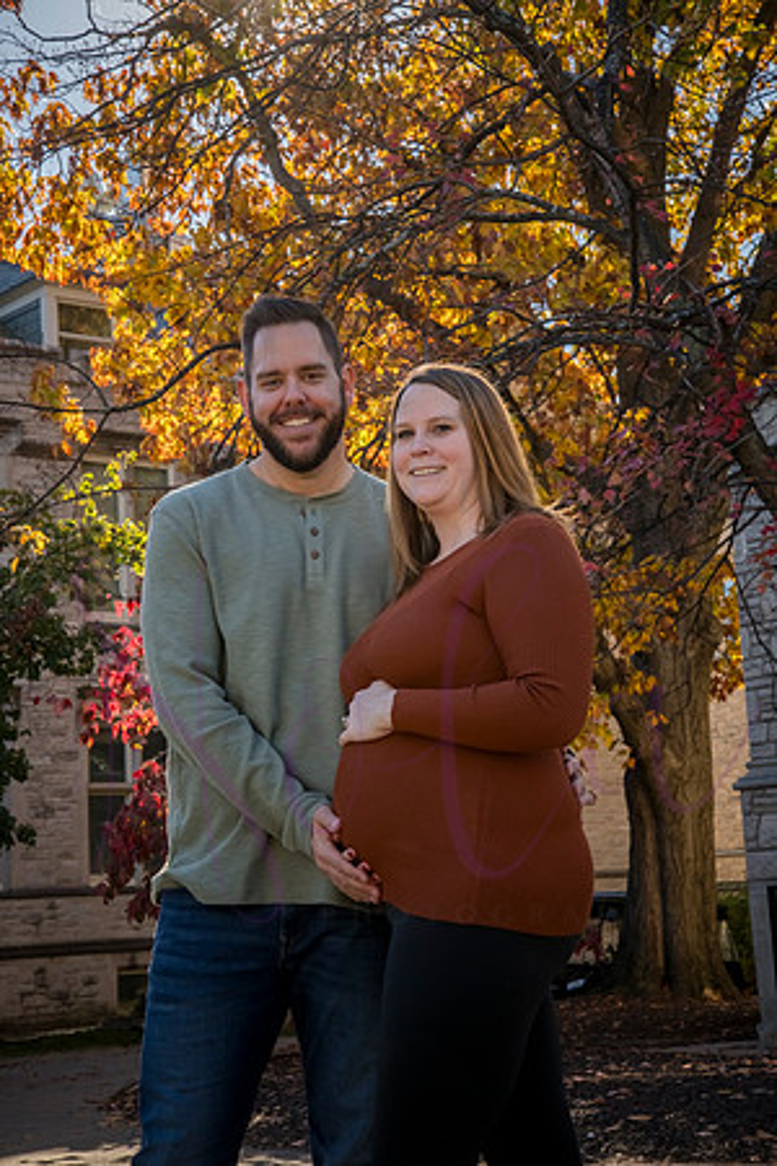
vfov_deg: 28.1
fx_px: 2331
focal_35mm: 72
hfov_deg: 18.9
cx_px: 388
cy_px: 583
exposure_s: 1/160
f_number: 18
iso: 640
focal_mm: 72
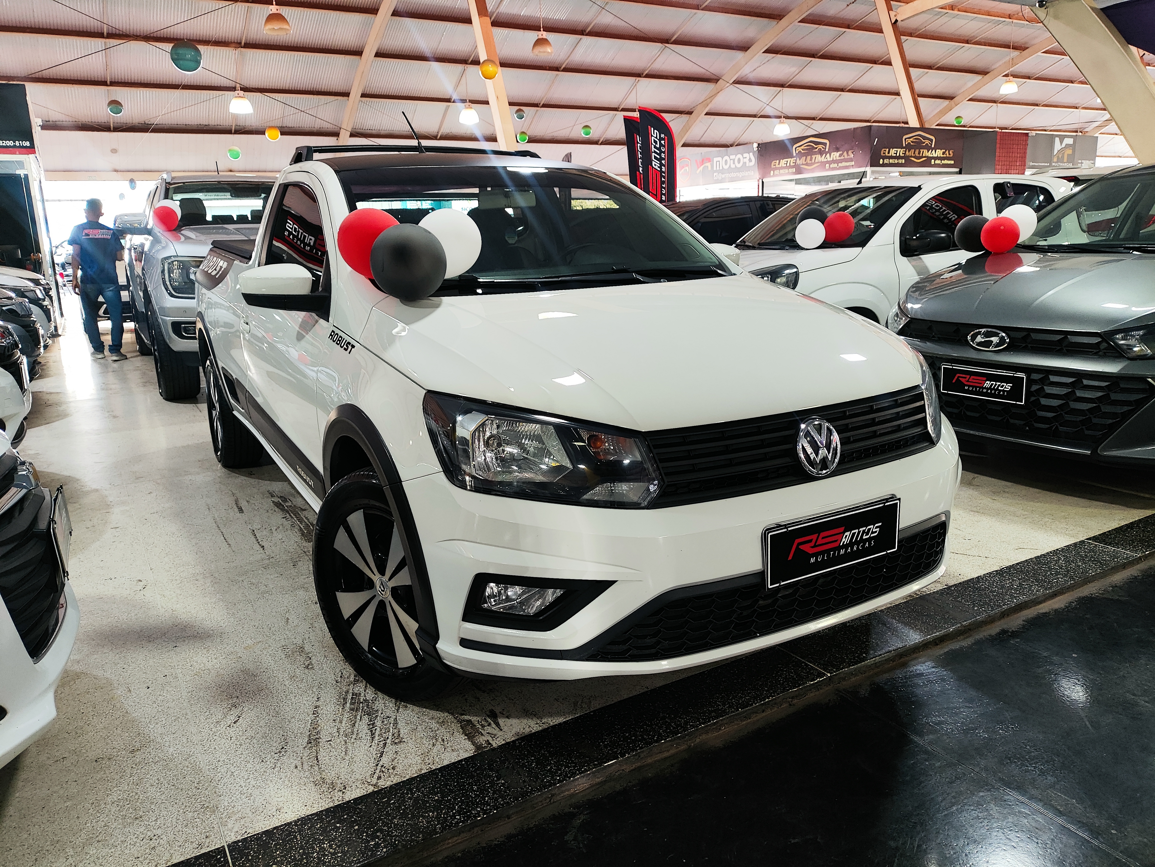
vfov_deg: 56.9
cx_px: 578
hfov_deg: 71.6
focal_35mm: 24
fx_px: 801
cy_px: 434
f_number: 1.8
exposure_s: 1/30
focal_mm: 4.68
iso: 143
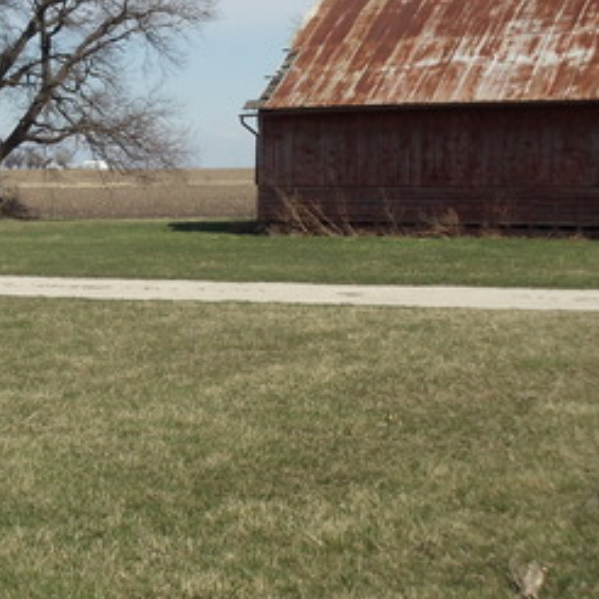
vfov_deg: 17.2
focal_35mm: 101
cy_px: 173
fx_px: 1977
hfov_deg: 17.2
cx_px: 168
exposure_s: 1/400
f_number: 7.1
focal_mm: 6
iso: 100
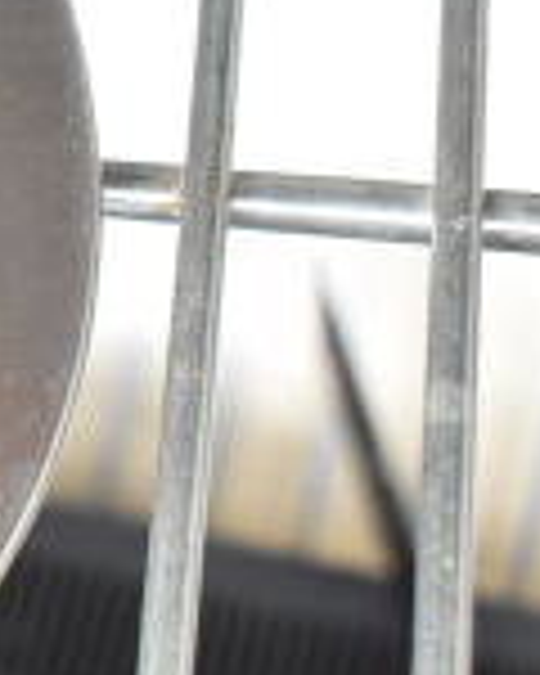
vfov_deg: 13.4
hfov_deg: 9.5
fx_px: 2855
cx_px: -796
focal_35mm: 143
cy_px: 97
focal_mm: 25
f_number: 5.6
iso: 1600
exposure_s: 1/125
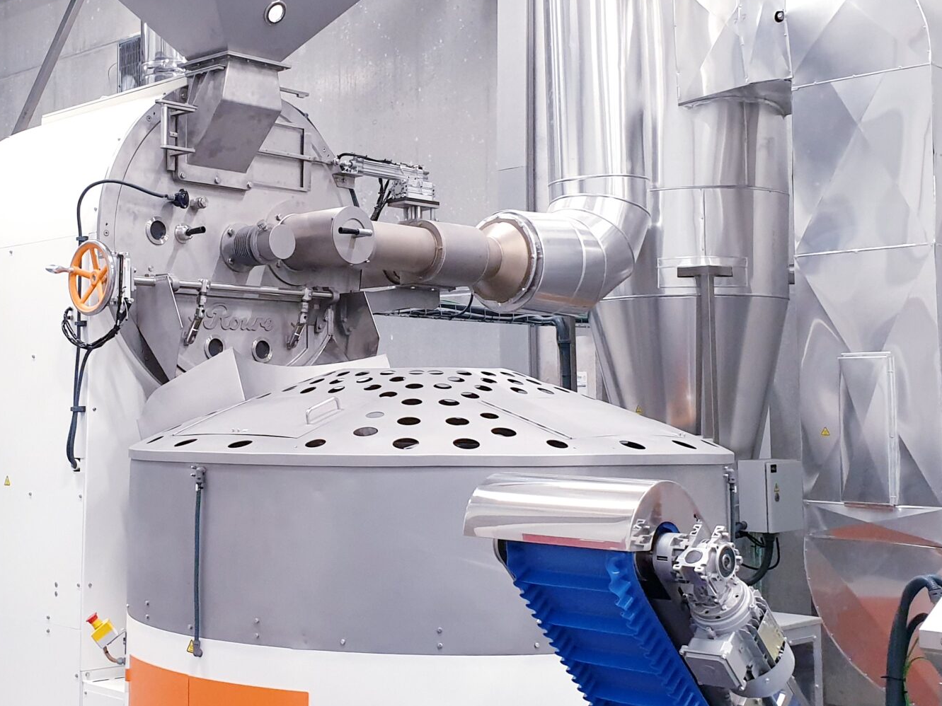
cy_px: 275
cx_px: 297
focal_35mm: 50
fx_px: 1361
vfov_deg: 29.0
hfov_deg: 37.7
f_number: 2.4
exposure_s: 1/50
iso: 250
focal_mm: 4.3
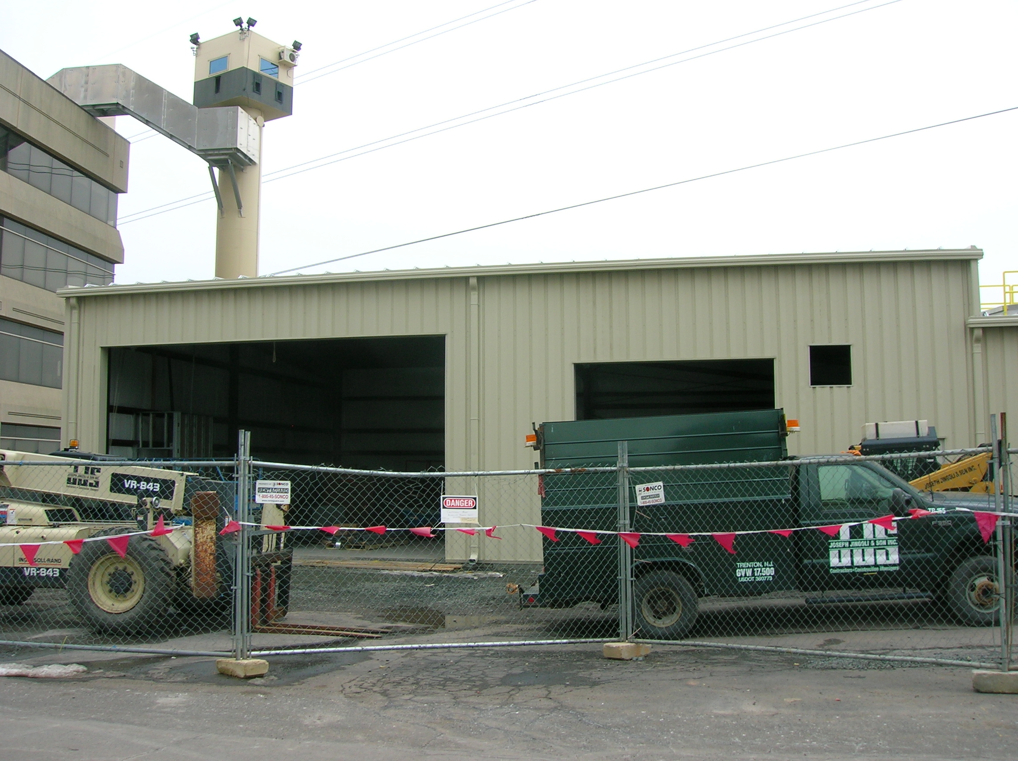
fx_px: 999
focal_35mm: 34
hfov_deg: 54.0
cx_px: 509
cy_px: 380
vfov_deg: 41.7
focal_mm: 5.7
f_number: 4.9
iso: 50
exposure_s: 1/83
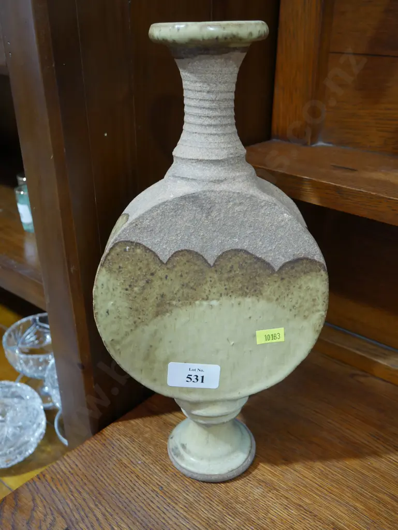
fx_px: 551
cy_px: 265
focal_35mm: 36
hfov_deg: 39.7
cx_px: 199
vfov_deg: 51.3
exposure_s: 1/60
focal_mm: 18
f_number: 4
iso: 1000
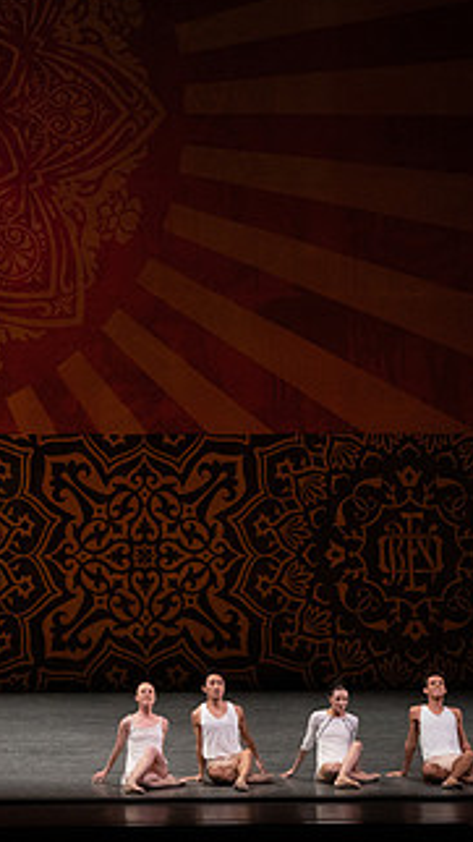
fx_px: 4216
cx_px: 13
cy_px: 341
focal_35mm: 189
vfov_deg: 11.4
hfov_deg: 6.4
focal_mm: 100
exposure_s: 1/400
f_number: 10
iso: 5000
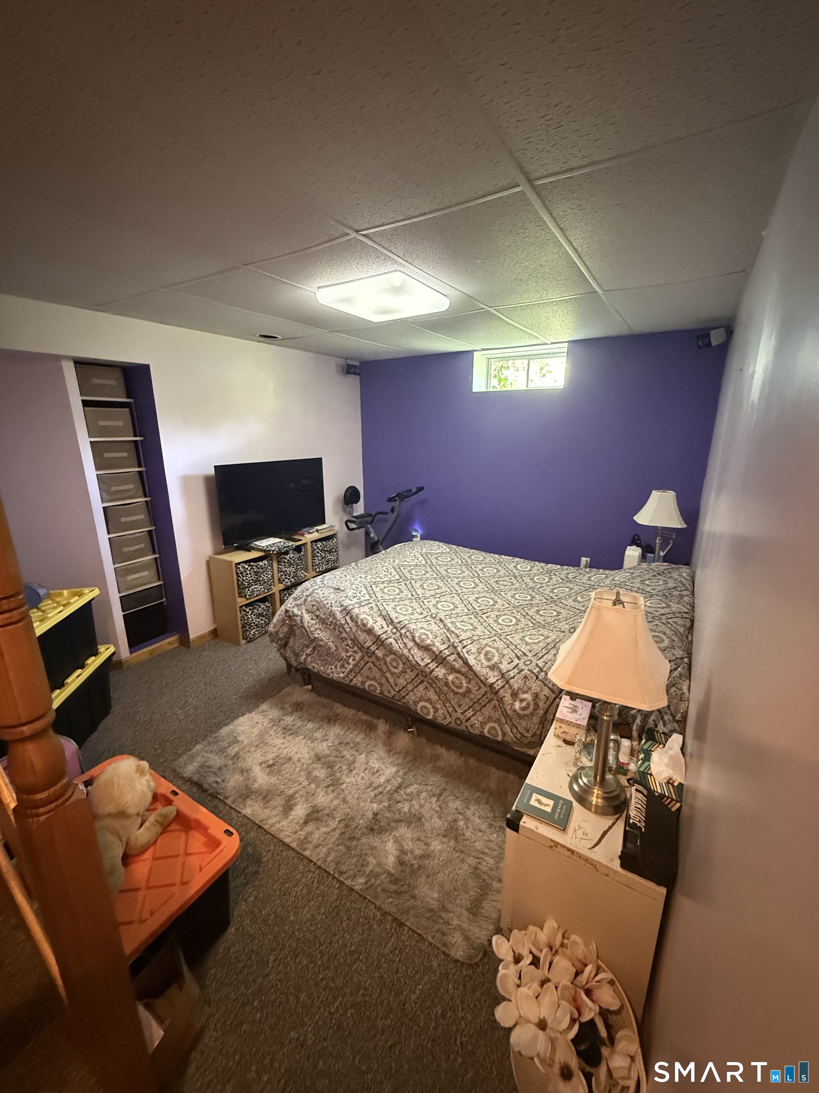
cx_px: 410
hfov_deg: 85.7
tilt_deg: -15.6
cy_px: 546
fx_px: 442
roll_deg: +0.4
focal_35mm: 14
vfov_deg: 102.1
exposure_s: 1/40
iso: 1250
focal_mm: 2.22
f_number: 2.2
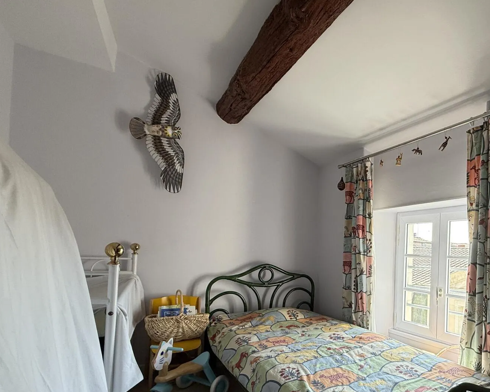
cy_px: 246
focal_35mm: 20
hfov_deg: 76.5
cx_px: 345
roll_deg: -0.7
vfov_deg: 67.0
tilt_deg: +1.5
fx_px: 290
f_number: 2.2
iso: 64
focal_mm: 2.22
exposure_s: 1/148
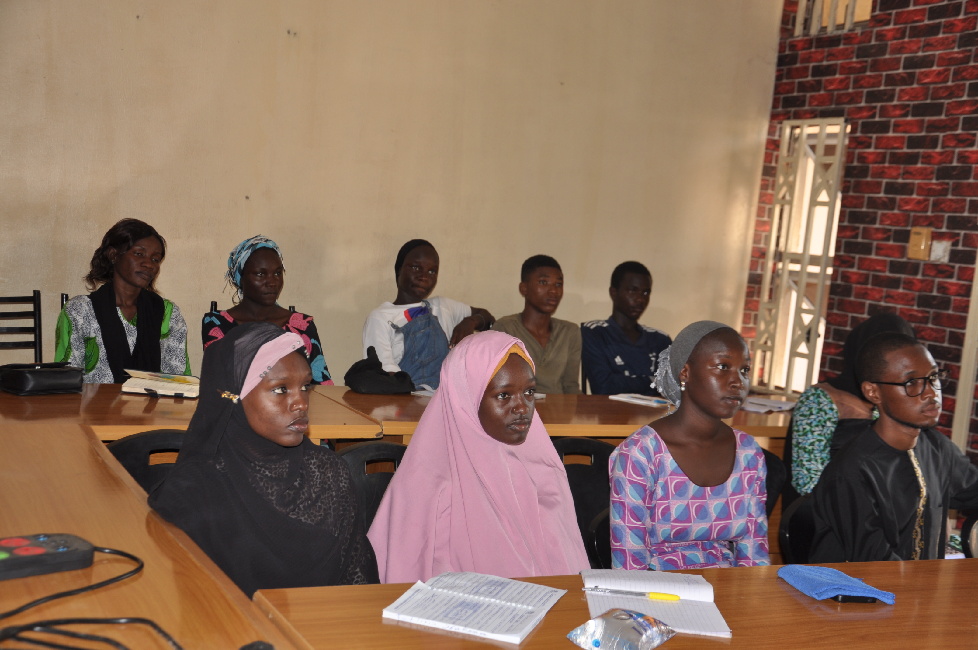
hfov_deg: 41.2
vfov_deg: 28.0
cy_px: 325
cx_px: 489
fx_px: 1302
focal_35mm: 48
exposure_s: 1/60
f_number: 4.2
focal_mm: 32
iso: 200
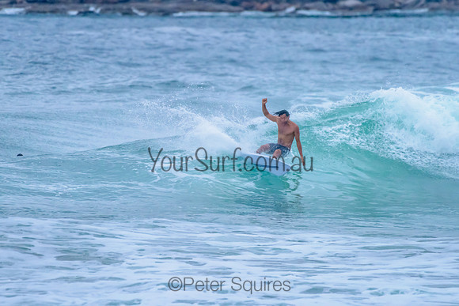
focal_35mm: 613
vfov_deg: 2.2
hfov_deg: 3.4
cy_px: 119
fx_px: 7813
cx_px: 215
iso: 2500
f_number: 5.6
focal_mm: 500
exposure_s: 1/2000
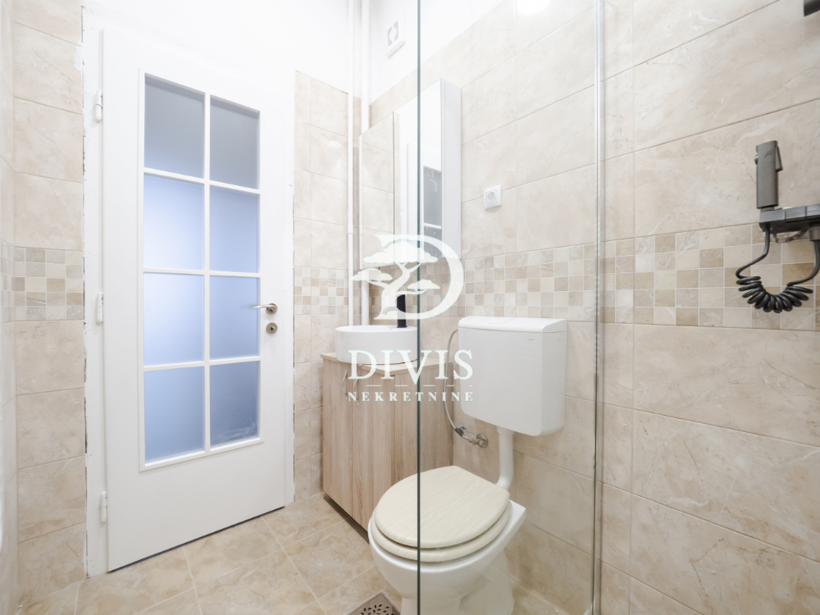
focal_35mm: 14
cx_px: 410
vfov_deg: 85.7
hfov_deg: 102.1
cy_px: 308
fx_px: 332
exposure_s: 1/40
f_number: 4
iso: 400
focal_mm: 7
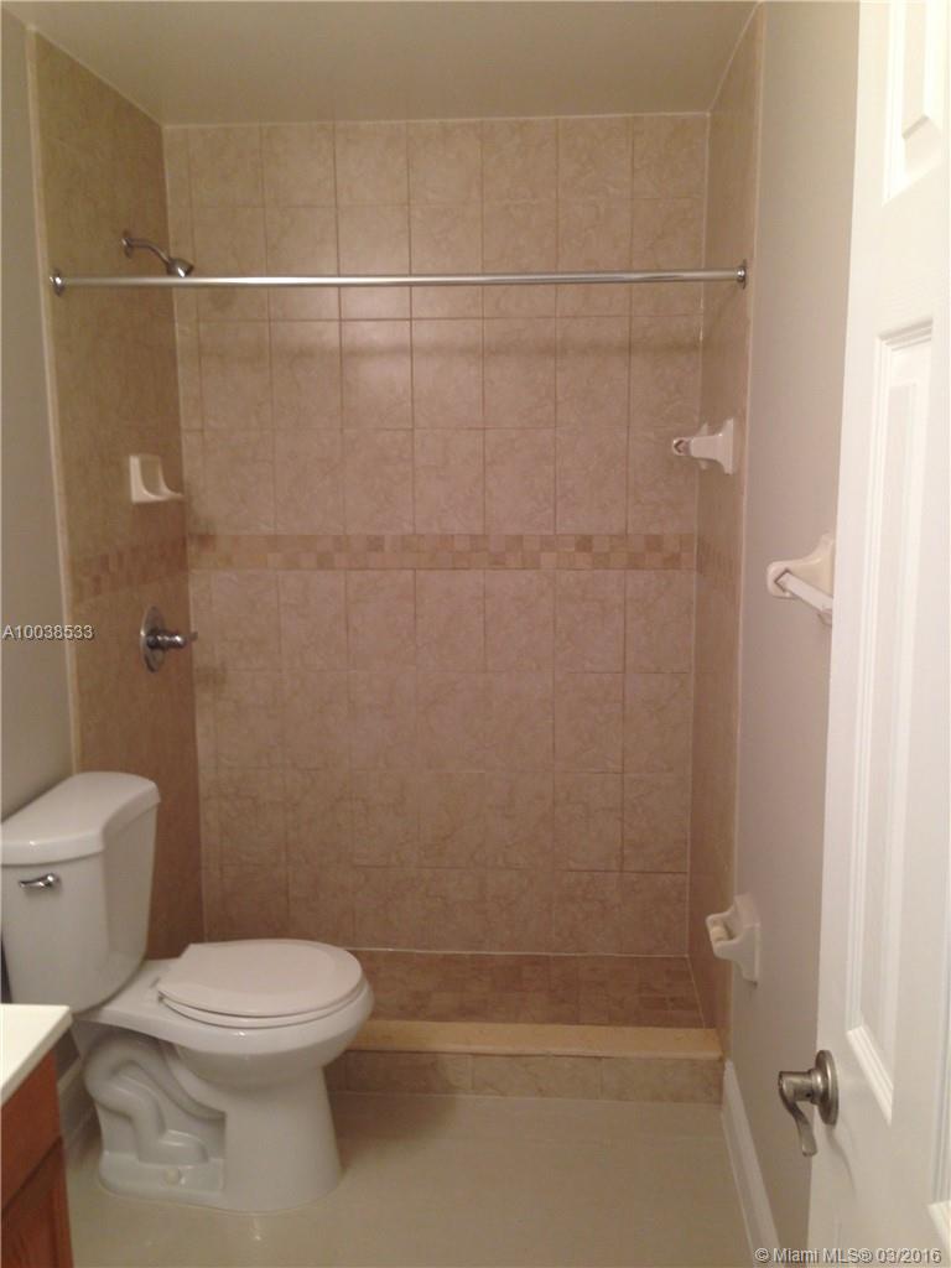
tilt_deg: -5.6
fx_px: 1209
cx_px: 476
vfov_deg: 55.4
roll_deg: +0.1
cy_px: 634
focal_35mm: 33
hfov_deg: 42.9
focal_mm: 4.12
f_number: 2.4
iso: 64
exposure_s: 1/20
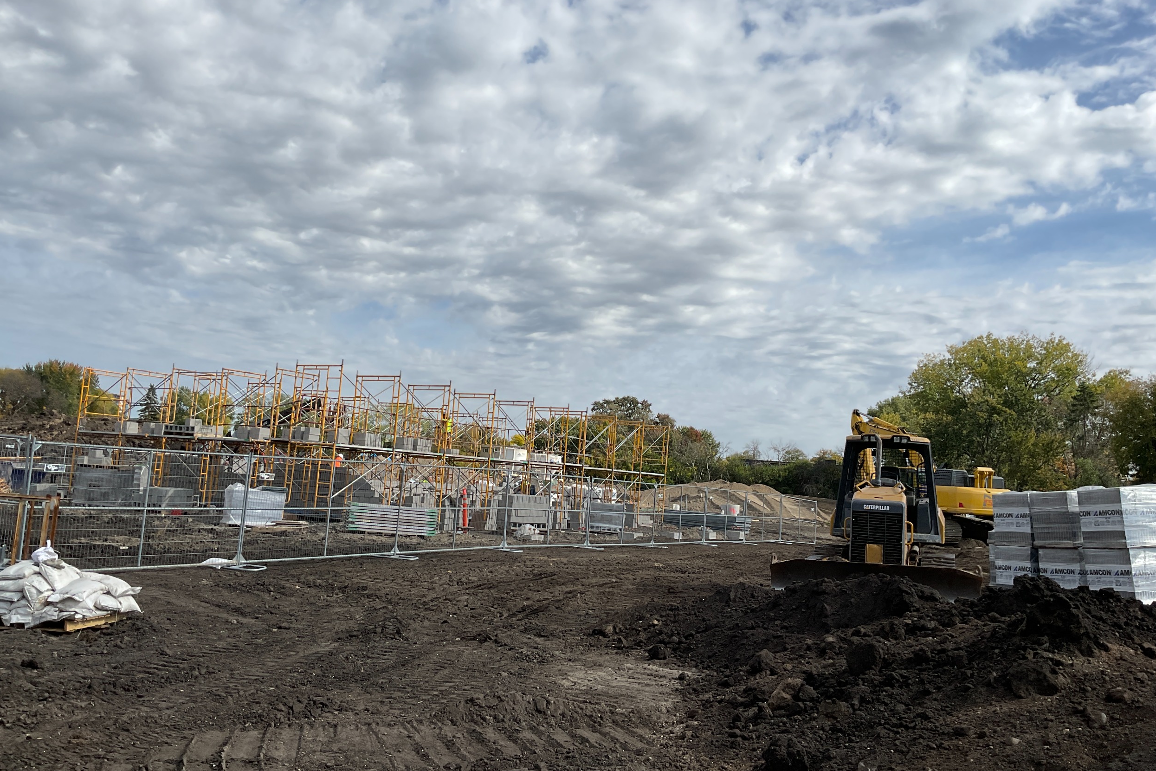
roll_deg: -3.4
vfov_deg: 42.3
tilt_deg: +6.6
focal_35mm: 31
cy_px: 382
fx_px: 995
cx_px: 570
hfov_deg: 60.3
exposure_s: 1/3534
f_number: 1.8
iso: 16
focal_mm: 3
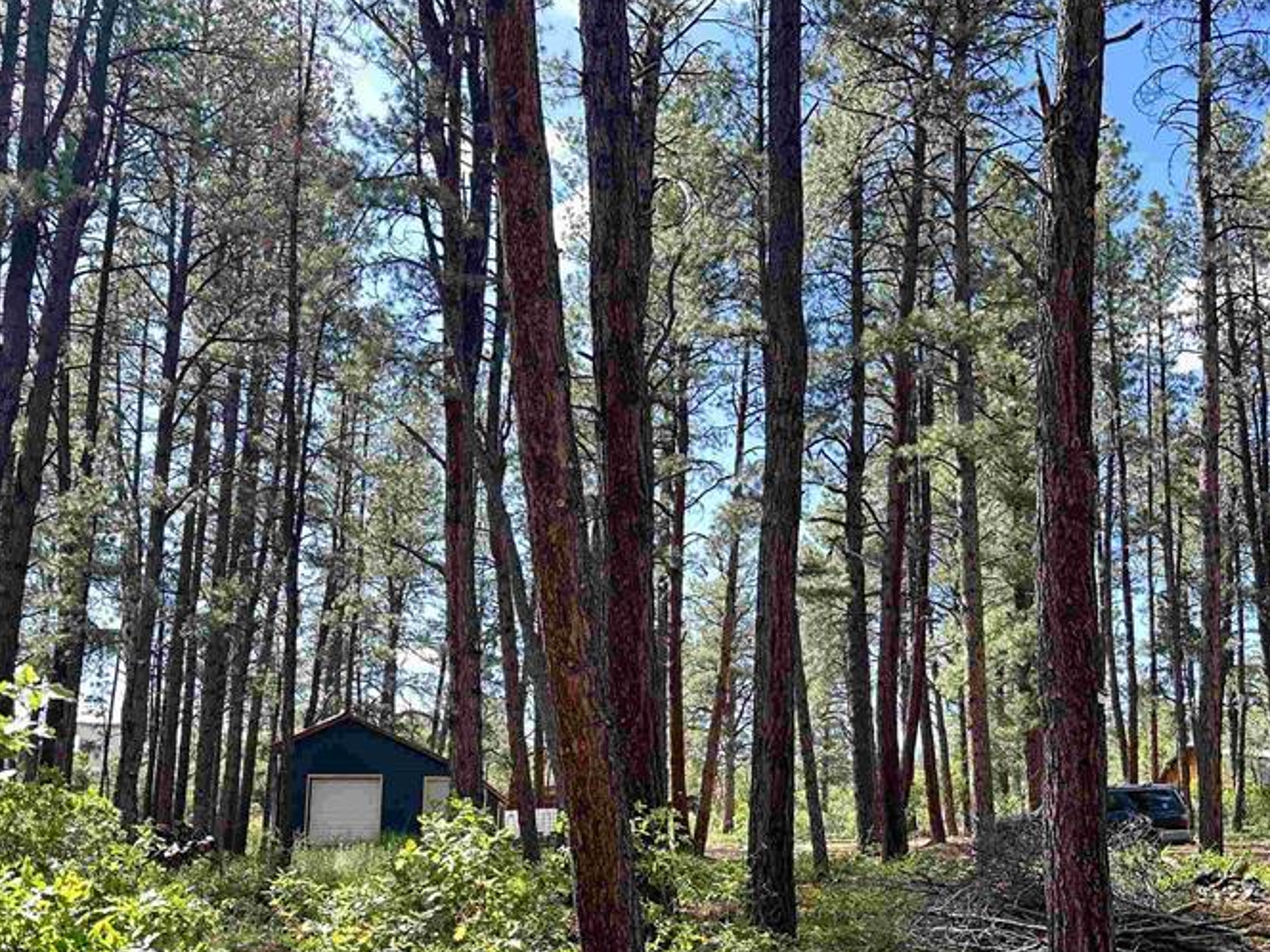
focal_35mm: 37
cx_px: 578
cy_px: 667
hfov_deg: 50.1
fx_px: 1357
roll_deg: -0.8
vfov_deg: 38.0
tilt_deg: +11.2
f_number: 1.78
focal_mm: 6.86
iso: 80
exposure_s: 1/355
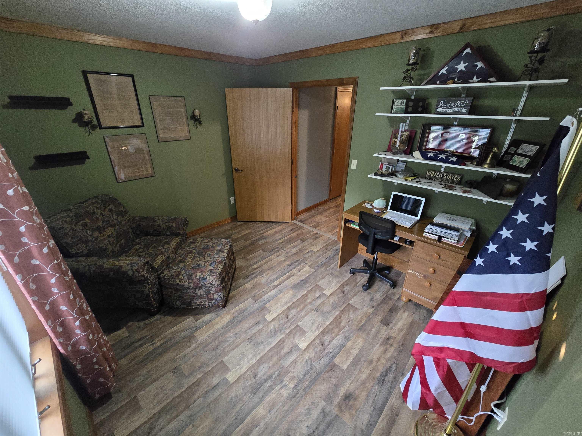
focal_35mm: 13
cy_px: 218
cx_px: 291
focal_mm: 2.2
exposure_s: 1/60
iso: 1600
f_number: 2.2
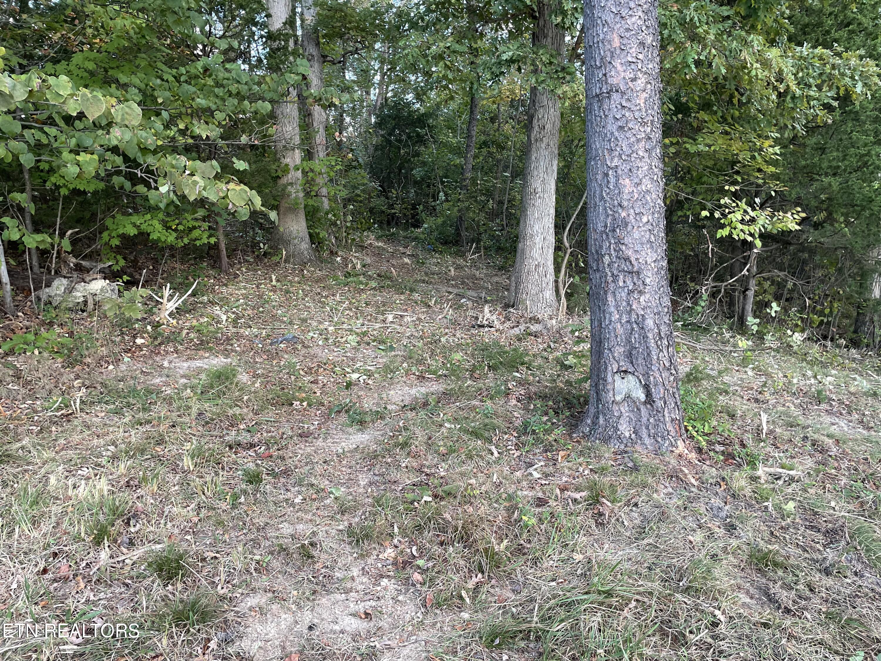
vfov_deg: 53.1
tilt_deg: -11.5
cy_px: 330
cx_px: 440
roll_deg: +2.7
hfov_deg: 67.3
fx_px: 662
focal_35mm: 26
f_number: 1.6
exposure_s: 1/121
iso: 100
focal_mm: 4.2
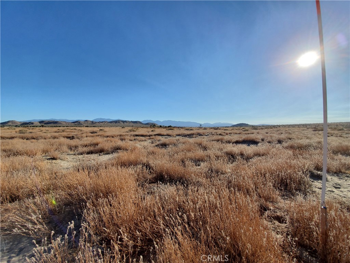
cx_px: 175
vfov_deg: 89.9
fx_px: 131
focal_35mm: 13
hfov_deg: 106.2
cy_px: 132
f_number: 2.2
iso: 50
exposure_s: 1/1695
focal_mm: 1.8
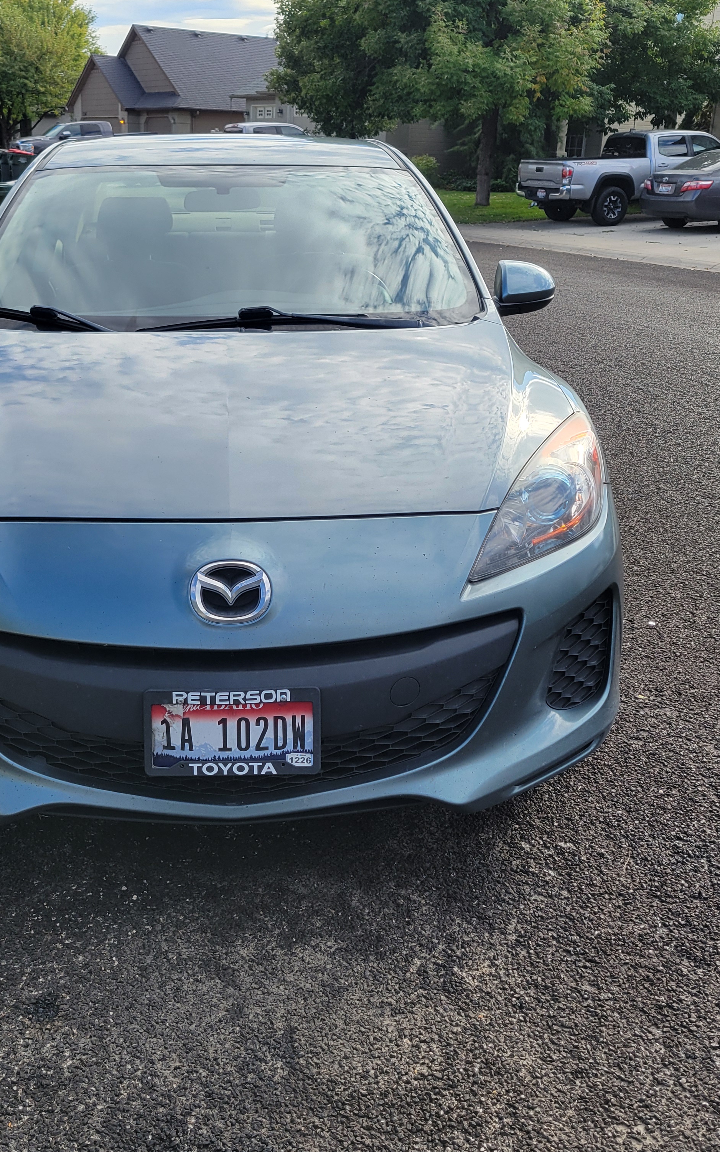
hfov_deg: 34.3
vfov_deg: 52.7
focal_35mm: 37
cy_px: 577
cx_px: 275
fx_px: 1162
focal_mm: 5.4
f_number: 1.8
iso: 40
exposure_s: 1/767
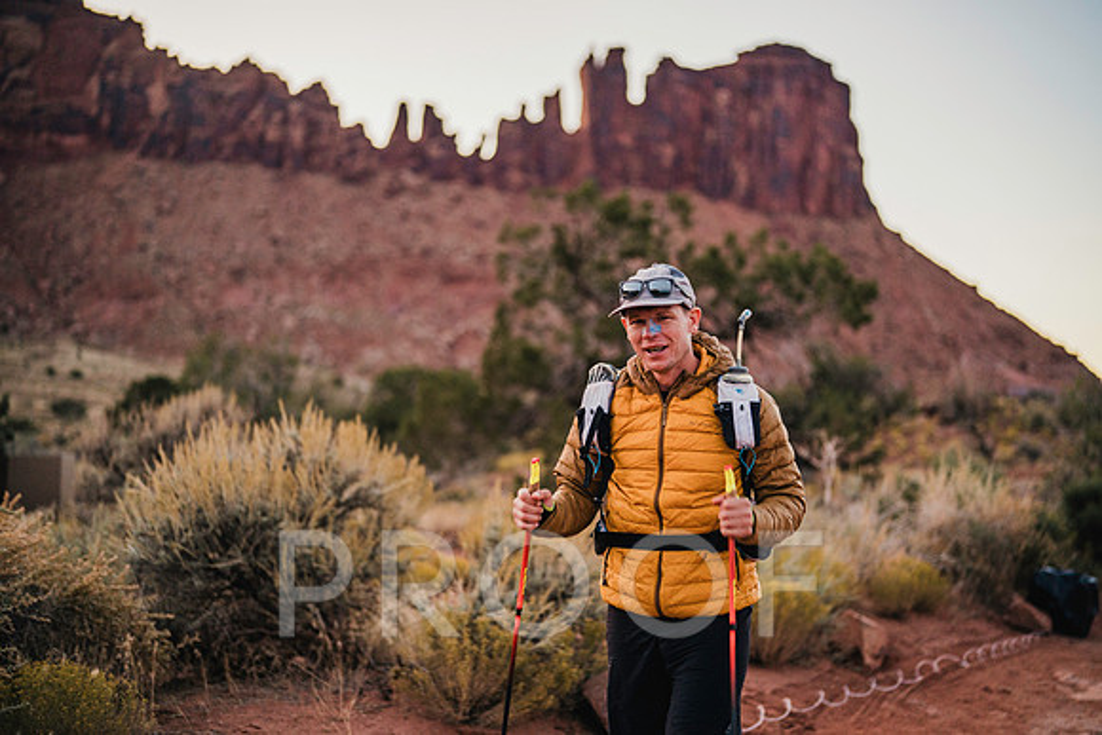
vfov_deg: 27.0
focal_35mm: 50
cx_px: 551
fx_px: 1531
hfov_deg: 39.6
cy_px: 368
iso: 640
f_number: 1.4
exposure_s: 1/100
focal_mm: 50
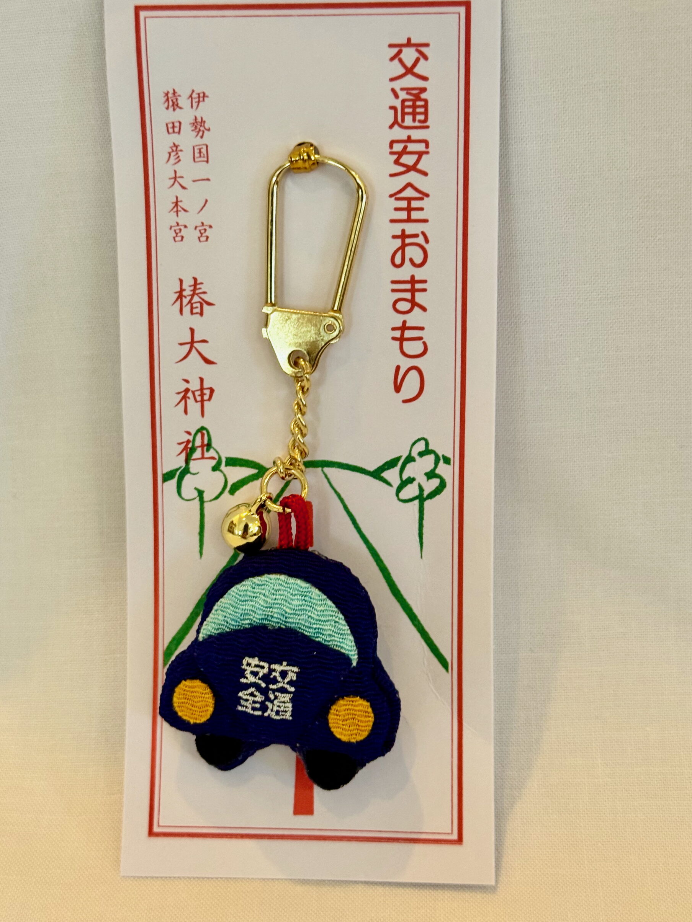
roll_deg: +0.9
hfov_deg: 28.6
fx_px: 1359
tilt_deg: -31.2
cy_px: 436
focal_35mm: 51
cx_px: 355
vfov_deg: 37.5
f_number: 1.78
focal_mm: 6.76
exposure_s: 1/60
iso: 200
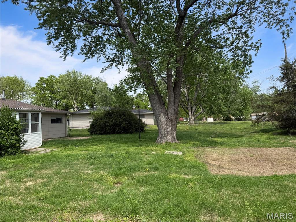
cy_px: 111
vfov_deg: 56.8
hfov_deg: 71.6
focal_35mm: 24
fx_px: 205
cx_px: 148
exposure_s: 1/4167
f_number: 1.78
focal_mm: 6.76
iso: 80
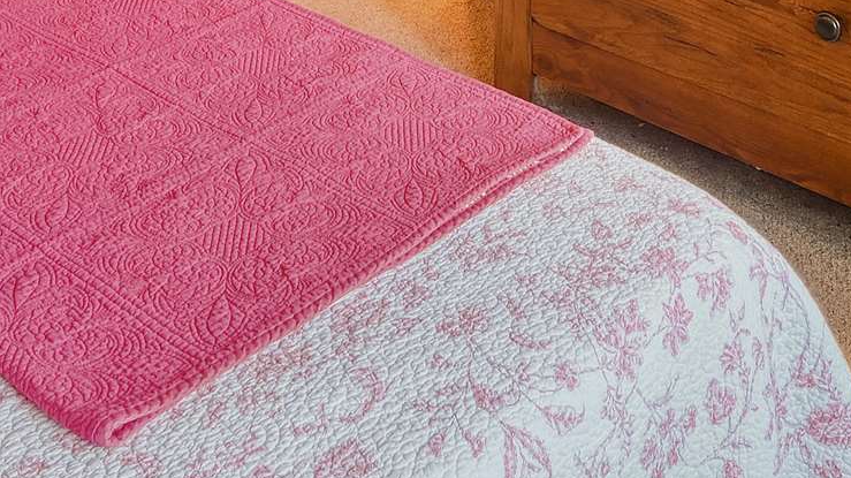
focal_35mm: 61
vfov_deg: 14.3
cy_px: -622
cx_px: 478
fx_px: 1376
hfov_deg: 34.3
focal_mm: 14
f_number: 14
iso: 1000
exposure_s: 2
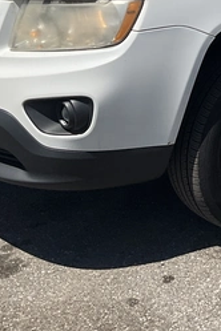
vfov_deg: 21.5
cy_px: -11
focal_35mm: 91
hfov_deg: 14.3
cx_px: 305
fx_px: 838
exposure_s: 1/3534
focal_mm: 3
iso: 25
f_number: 1.8
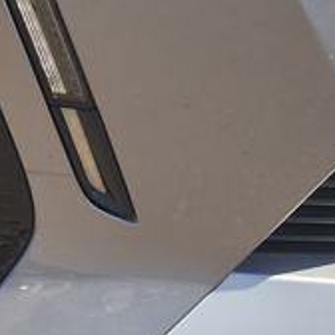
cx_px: -50
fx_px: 1062
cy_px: -106
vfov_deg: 16.9
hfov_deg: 17.2
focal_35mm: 97
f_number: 1.65
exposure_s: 1/258
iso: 50
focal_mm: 6.14
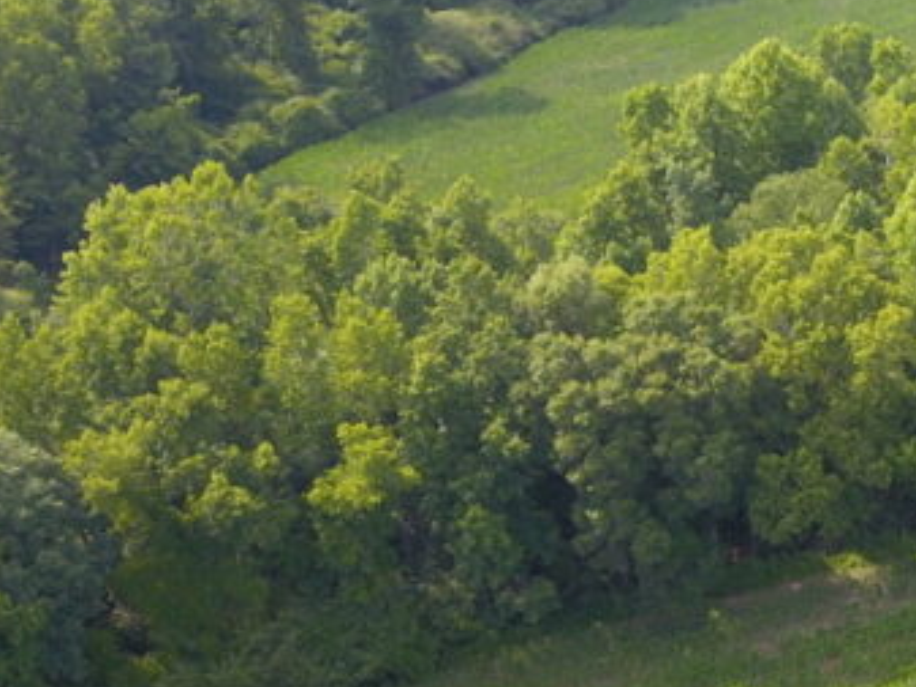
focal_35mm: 79
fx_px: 2091
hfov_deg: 21.9
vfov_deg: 18.7
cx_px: 1237
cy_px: 391
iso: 100
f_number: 2.2
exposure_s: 1/351
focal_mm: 4.73
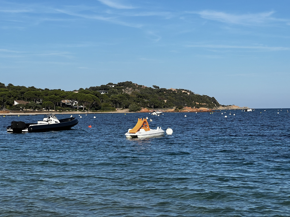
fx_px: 645
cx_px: 145
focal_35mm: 77
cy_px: 108
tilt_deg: +0.5
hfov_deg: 25.3
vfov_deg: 19.1
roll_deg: +1.1
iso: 32
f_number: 2.8
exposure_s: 1/943
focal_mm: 9
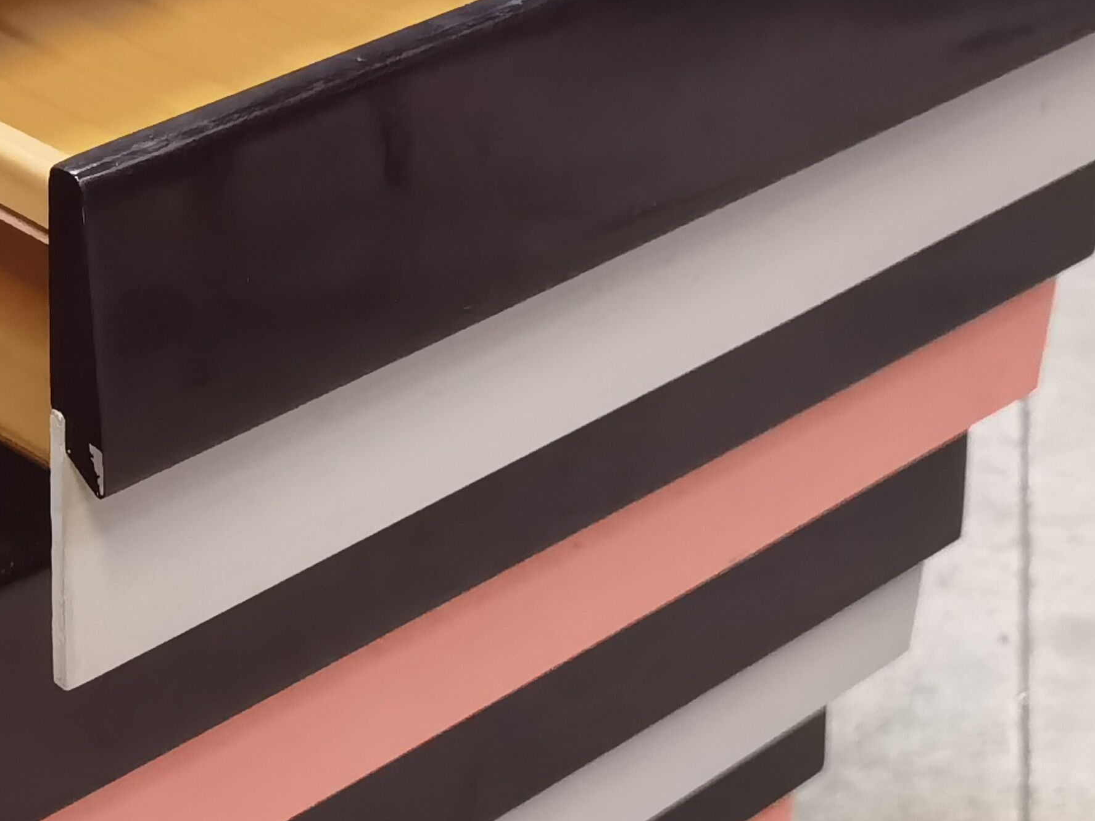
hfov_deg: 21.4
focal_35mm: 90
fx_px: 2847
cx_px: 173
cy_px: 526
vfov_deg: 16.4
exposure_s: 1/33.3
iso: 640
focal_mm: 6.71
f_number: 1.9
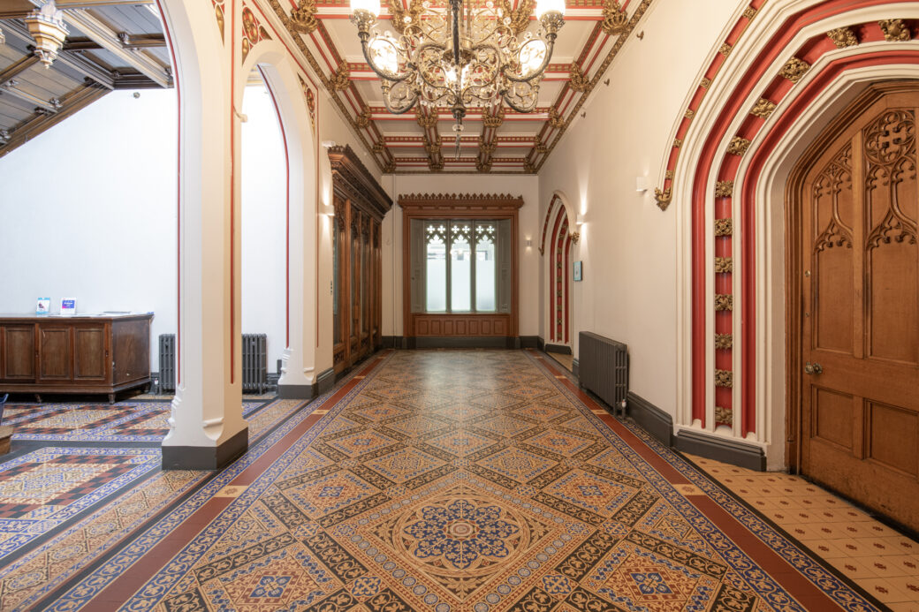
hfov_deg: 100.4
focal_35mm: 15
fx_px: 383
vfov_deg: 77.3
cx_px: 460
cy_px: 306
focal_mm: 15
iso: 400
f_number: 8
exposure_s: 1/1.25
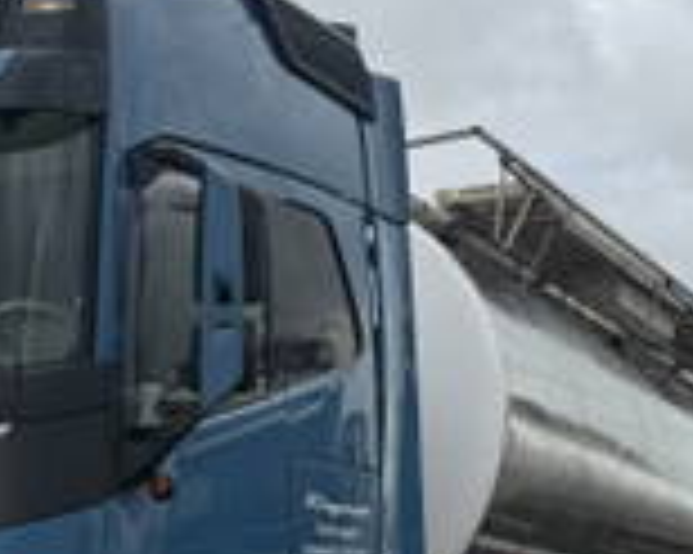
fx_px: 1763
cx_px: 117
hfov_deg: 21.9
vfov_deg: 17.2
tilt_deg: -1.6
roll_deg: -0.3
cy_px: 633
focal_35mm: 86
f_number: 1.78
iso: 80
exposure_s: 1/3425
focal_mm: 6.76
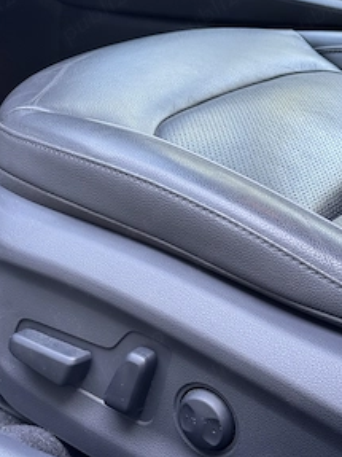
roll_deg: -3.9
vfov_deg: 28.8
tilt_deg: -16.3
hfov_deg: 21.9
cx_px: 169
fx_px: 883
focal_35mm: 67
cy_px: 151
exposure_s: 1/64
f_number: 1.78
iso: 100
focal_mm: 6.76
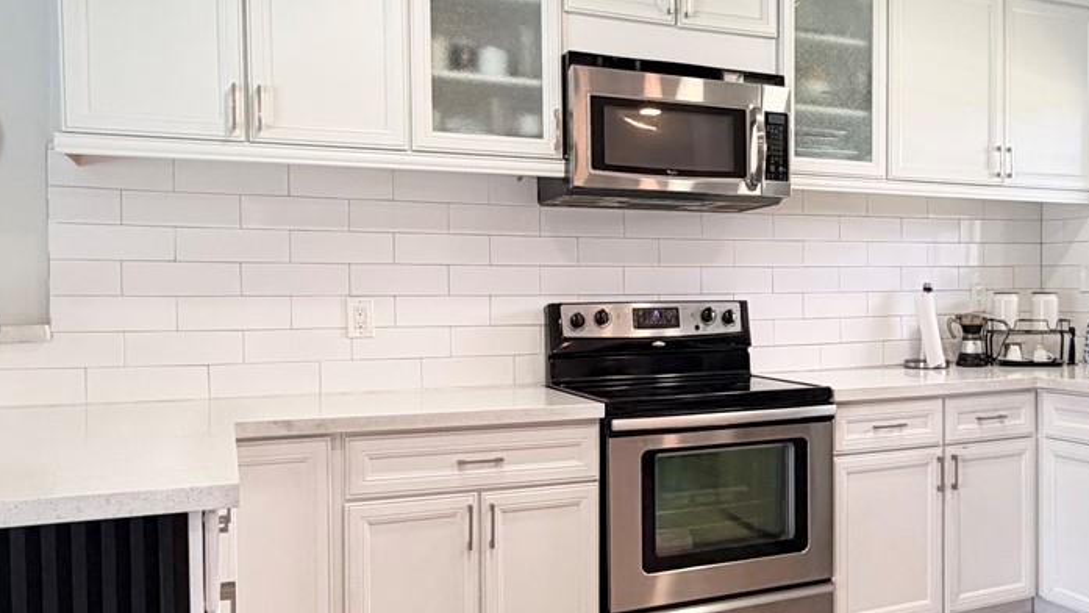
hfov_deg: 54.9
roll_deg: -0.4
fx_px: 1011
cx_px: 762
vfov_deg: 33.7
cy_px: 325
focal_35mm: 35
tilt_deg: -2.4
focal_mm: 2.22
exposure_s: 1/120
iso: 200
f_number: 2.2
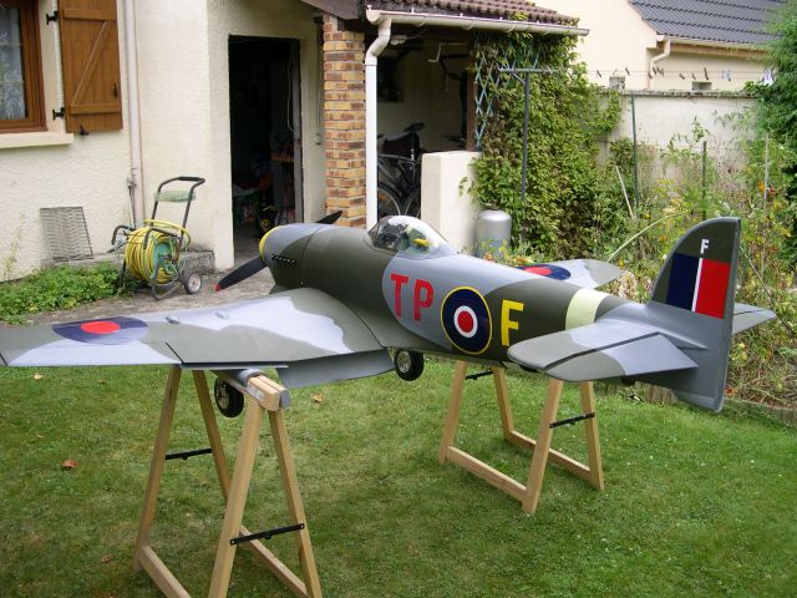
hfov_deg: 49.0
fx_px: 875
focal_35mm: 38
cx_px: 398
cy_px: 299
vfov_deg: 37.7
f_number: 2.8
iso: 100
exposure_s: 1/155
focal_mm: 8
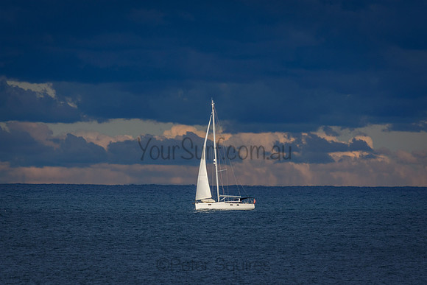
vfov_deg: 1.8
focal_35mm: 750
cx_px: 214
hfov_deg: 2.7
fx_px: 8897
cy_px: 142
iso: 250
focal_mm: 500
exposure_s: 1/2000
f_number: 5.6
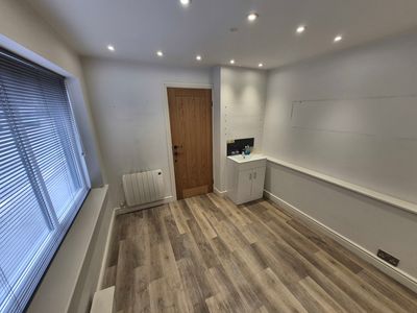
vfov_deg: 89.9
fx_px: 157
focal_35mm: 13
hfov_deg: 106.2
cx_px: 208
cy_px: 156
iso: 64
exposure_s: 1/100
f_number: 2.2
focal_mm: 1.74
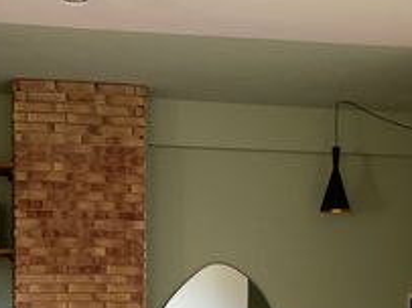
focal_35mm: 77
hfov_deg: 25.3
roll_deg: -0.1
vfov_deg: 18.2
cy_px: 365
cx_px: 162
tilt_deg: -2.7
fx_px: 916
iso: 125
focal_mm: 4.2
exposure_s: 1/66
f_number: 1.6
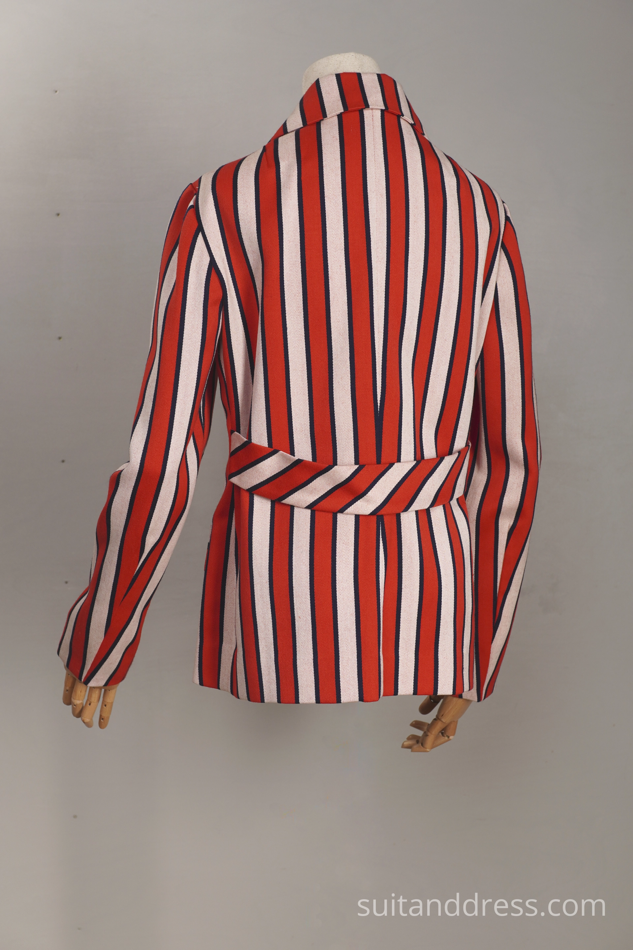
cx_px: 316
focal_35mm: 48
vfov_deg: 41.1
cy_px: 475
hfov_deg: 28.1
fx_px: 1266
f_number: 5
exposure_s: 1/40
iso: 200
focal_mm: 32
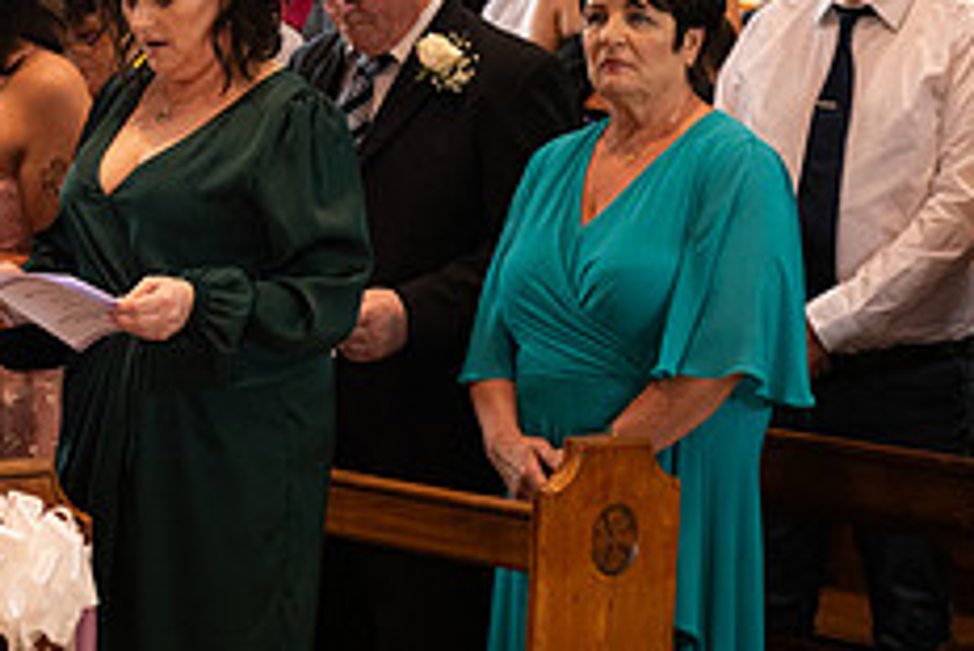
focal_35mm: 175
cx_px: 55
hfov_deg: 11.6
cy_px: 128
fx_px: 4737
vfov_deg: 7.8
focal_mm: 70
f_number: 3.5
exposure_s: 1/160
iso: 800
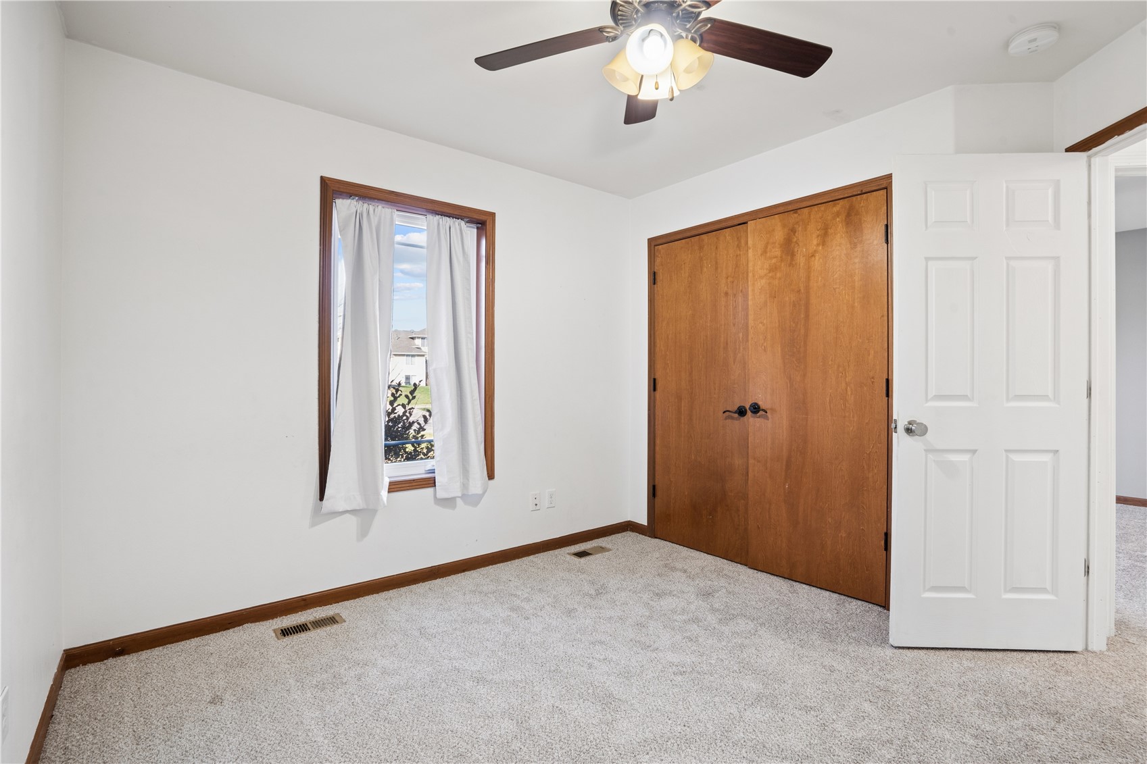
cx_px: 574
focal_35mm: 16
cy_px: 382
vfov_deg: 73.7
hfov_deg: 96.7
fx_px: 510
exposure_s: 1/5
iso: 400
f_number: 10
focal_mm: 16
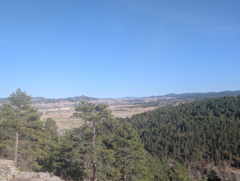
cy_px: 95
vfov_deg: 48.3
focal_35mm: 29
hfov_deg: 61.3
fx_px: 201
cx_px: 104
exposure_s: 1/917
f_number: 1.68
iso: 23
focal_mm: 6.9
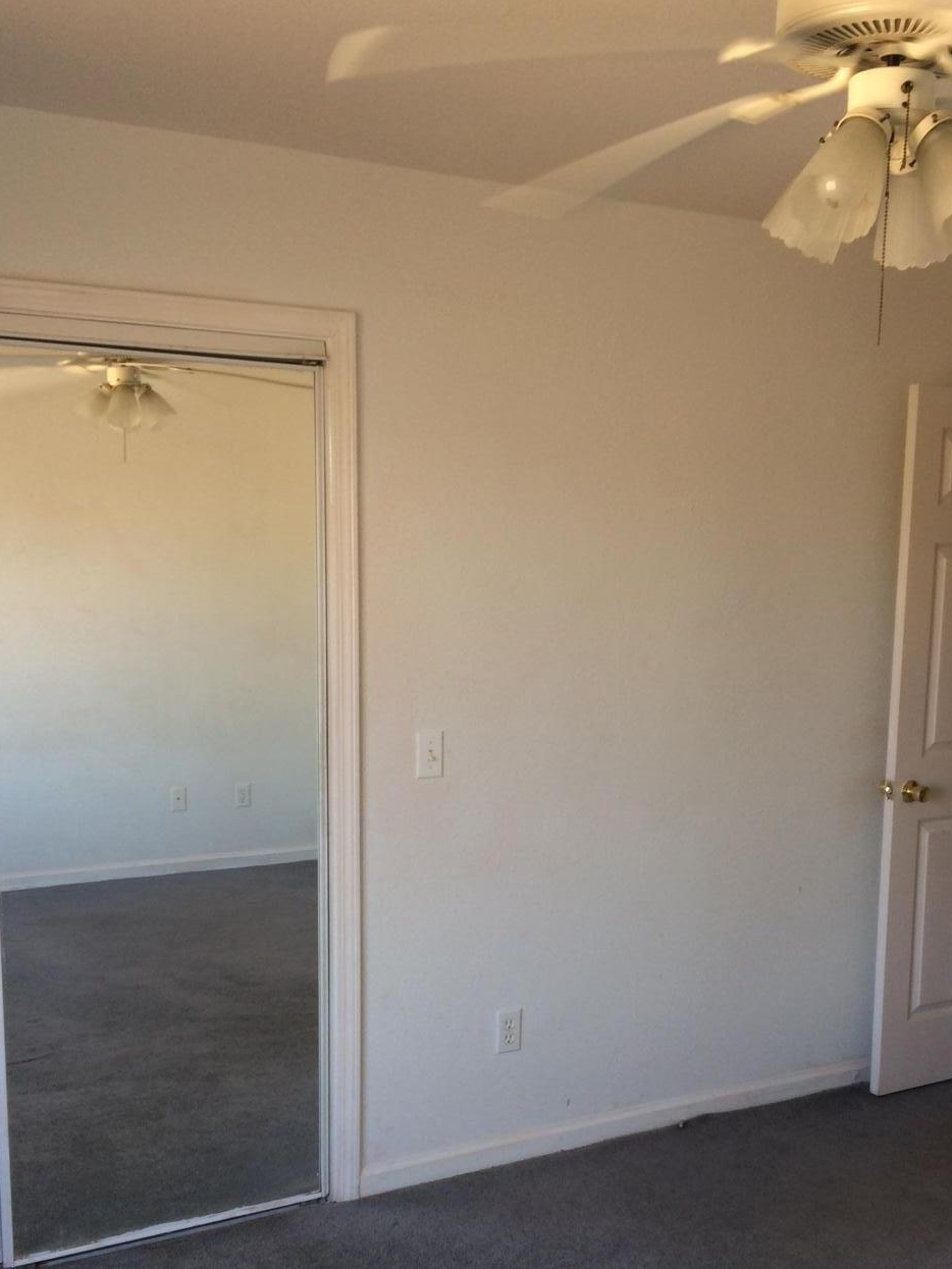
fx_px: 1393
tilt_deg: -10.3
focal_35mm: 38
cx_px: 529
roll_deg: -1.0
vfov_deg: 48.5
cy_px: 801
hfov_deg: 37.7
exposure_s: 1/60
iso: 50
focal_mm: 4.15
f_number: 2.2
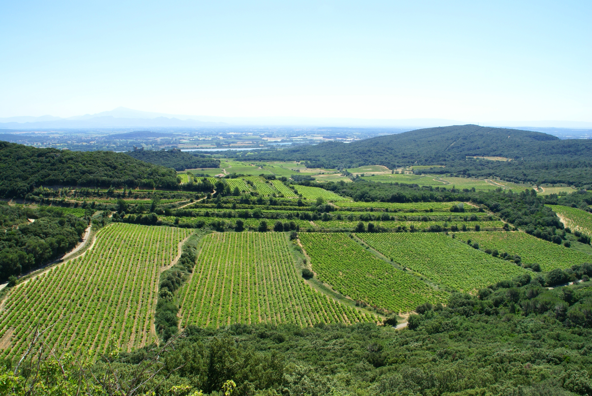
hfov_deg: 61.9
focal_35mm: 30
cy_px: 198
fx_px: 494
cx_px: 296
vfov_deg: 43.7
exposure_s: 1/160
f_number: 11
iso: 100
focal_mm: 20
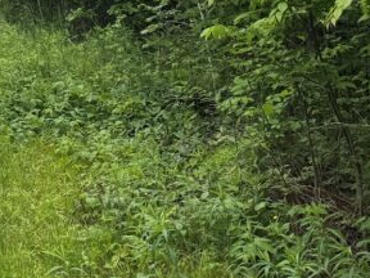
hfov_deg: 19.7
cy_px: -178
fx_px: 951
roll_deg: -0.8
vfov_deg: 15.0
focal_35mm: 89
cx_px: -148
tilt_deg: +4.8
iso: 80
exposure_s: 1/2525
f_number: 1.78
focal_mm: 6.76
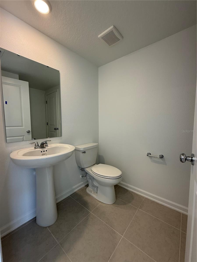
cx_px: 98
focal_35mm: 14
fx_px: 106
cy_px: 131
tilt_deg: -4.2
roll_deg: +0.8
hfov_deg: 85.7
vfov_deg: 102.1
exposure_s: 1/120
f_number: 2.2
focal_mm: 2.22
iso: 100
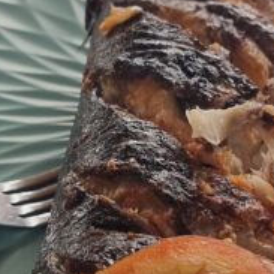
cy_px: 54
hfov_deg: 14.6
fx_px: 1066
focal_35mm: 119
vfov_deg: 14.6
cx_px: 225
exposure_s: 1/100
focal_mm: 6.7
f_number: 1.8
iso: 50
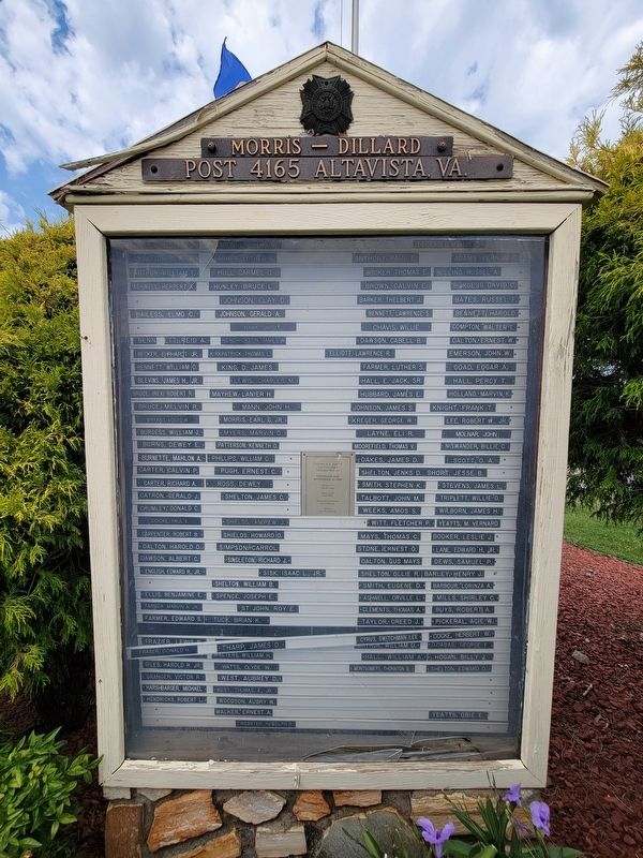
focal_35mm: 13
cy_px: 429
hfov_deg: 89.9
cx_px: 322
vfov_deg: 106.2
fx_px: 322
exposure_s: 1/1429
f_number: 2.2
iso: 50
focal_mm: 2.2
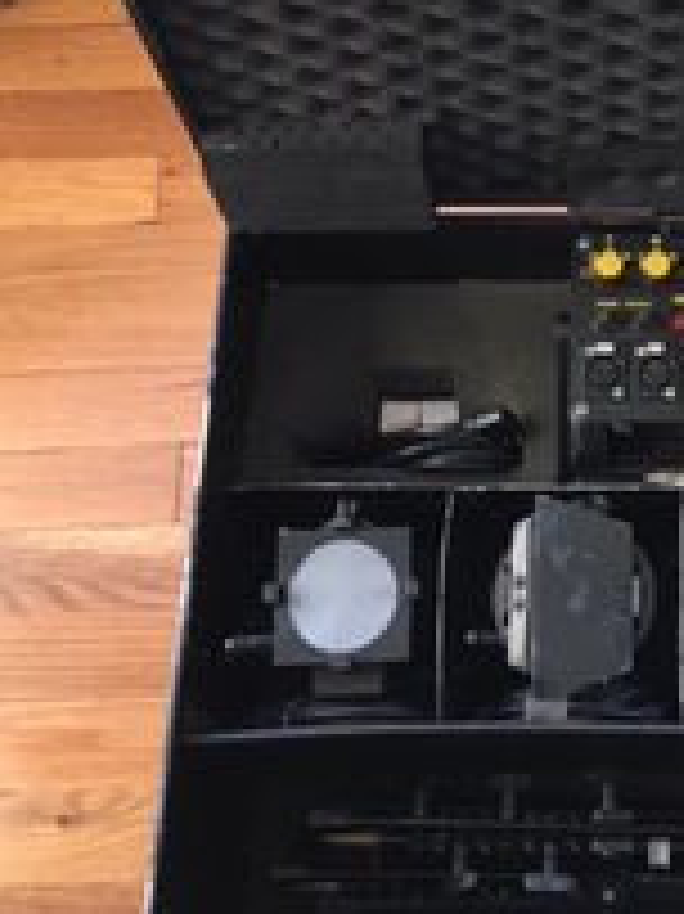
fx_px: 1662
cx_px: 662
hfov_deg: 22.5
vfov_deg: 30.3
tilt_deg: -65.6
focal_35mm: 63
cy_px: 252
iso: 80
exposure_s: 1/30
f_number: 2.2
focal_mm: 4.15
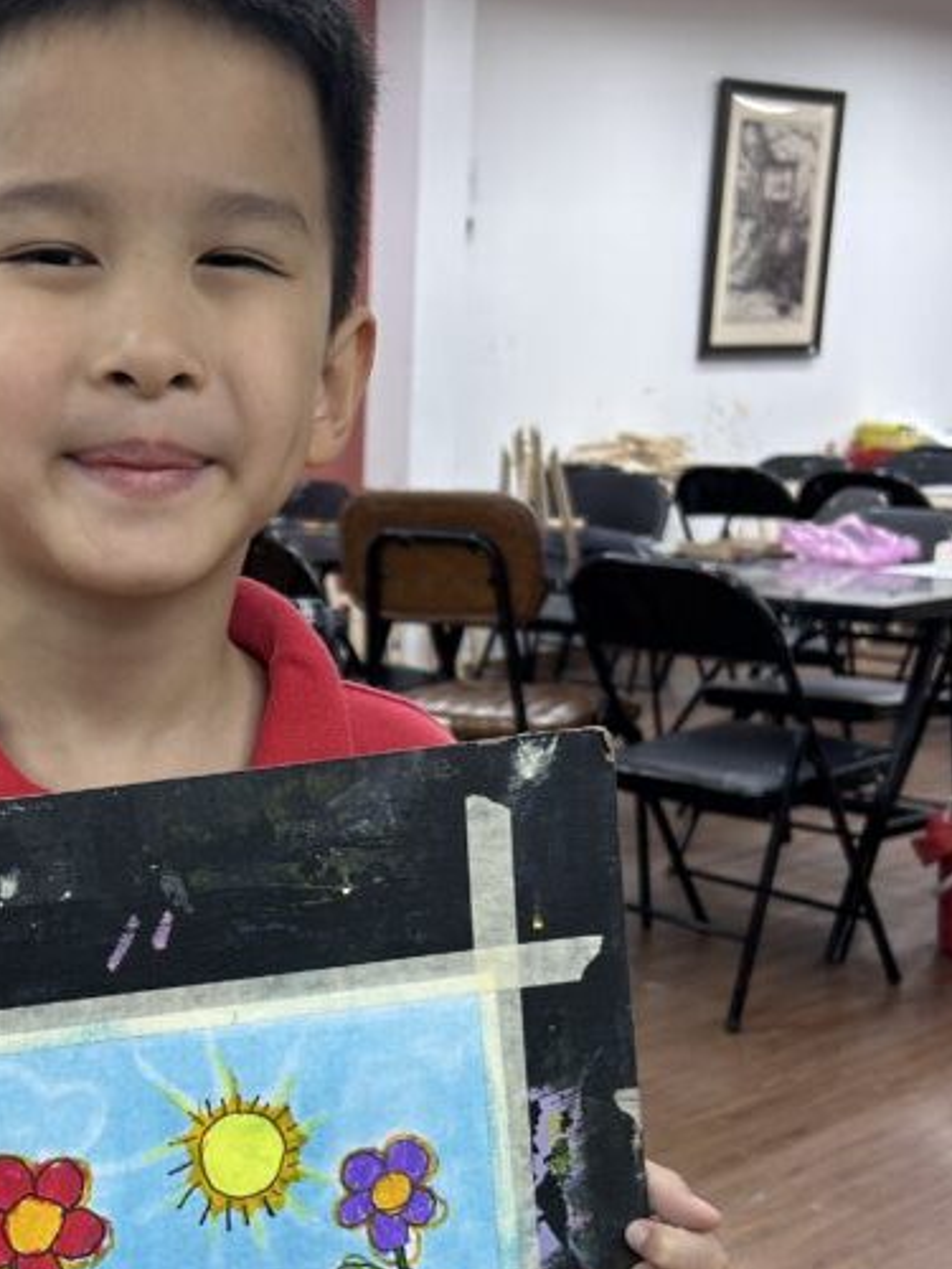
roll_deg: -0.2
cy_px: 954
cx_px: 201
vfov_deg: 36.0
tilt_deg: -15.7
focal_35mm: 52
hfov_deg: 27.5
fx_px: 1907
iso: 50
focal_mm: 5.7
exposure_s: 1/100
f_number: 1.5
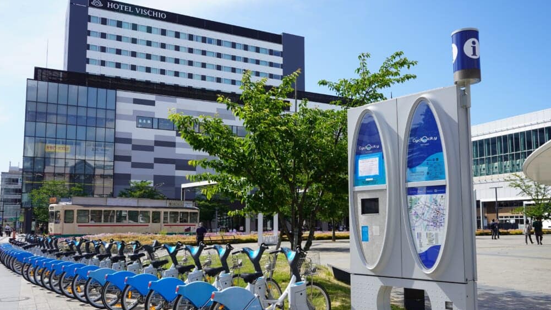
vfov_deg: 38.9
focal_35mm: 30
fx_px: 438
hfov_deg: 64.3
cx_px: 277
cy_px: 178
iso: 100
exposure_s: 1/125
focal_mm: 28
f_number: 9
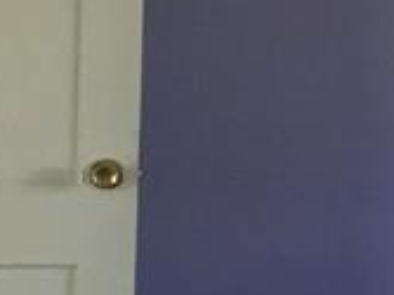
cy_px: 149
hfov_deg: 9.0
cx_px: 1173
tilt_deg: -2.9
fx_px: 2025
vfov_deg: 8.3
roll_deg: -3.0
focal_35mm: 178
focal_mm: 4.15
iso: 40
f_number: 2.2
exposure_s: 1/30
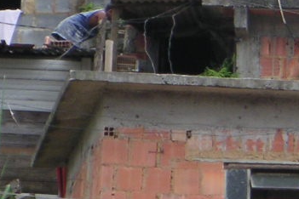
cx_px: 471
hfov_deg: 4.9
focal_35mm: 421
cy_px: -71
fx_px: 3496
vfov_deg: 3.3
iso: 50
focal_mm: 17.1
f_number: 3.6
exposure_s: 1/250
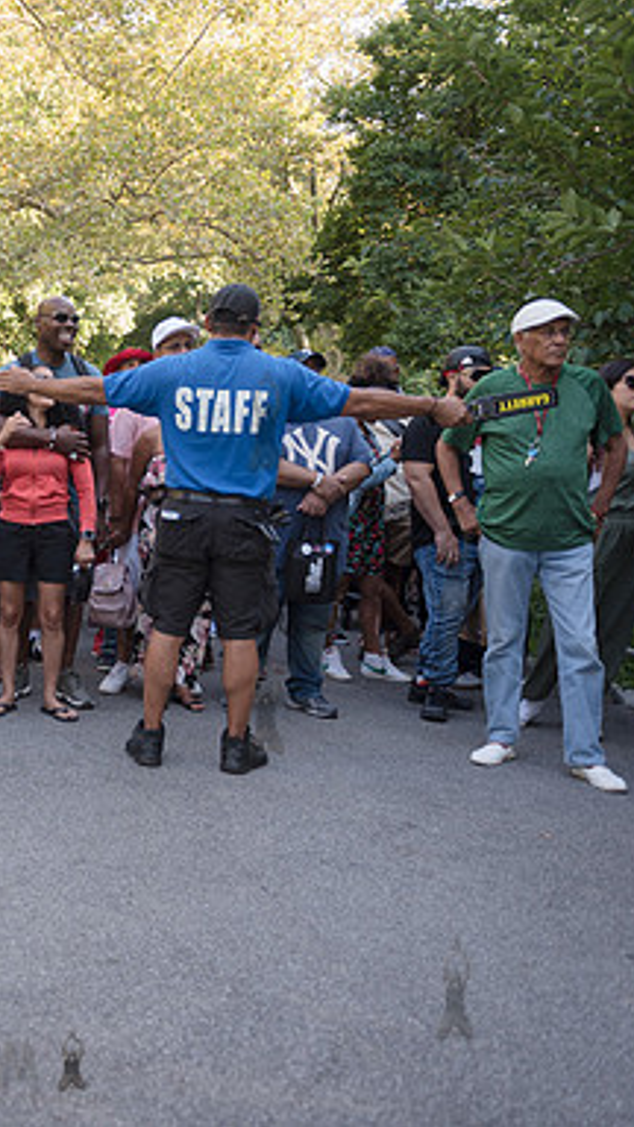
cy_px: 562
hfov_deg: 27.6
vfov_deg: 52.8
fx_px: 1136
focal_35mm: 38
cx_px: -114
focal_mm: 24
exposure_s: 1/160
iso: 200
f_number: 3.2
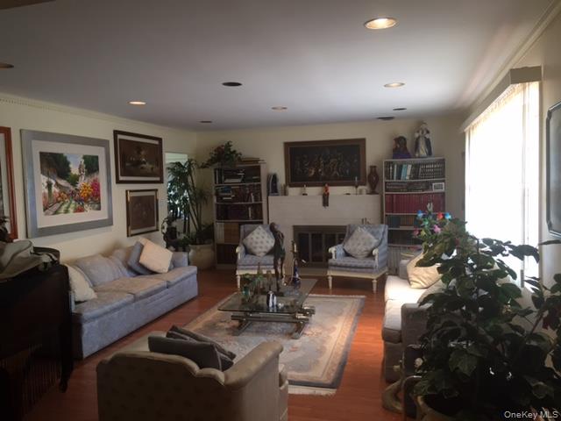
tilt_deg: -3.9
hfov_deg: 61.7
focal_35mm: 29
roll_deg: +0.9
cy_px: 210
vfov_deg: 48.2
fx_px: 470
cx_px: 280
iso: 80
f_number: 2.2
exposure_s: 1/30
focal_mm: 4.15
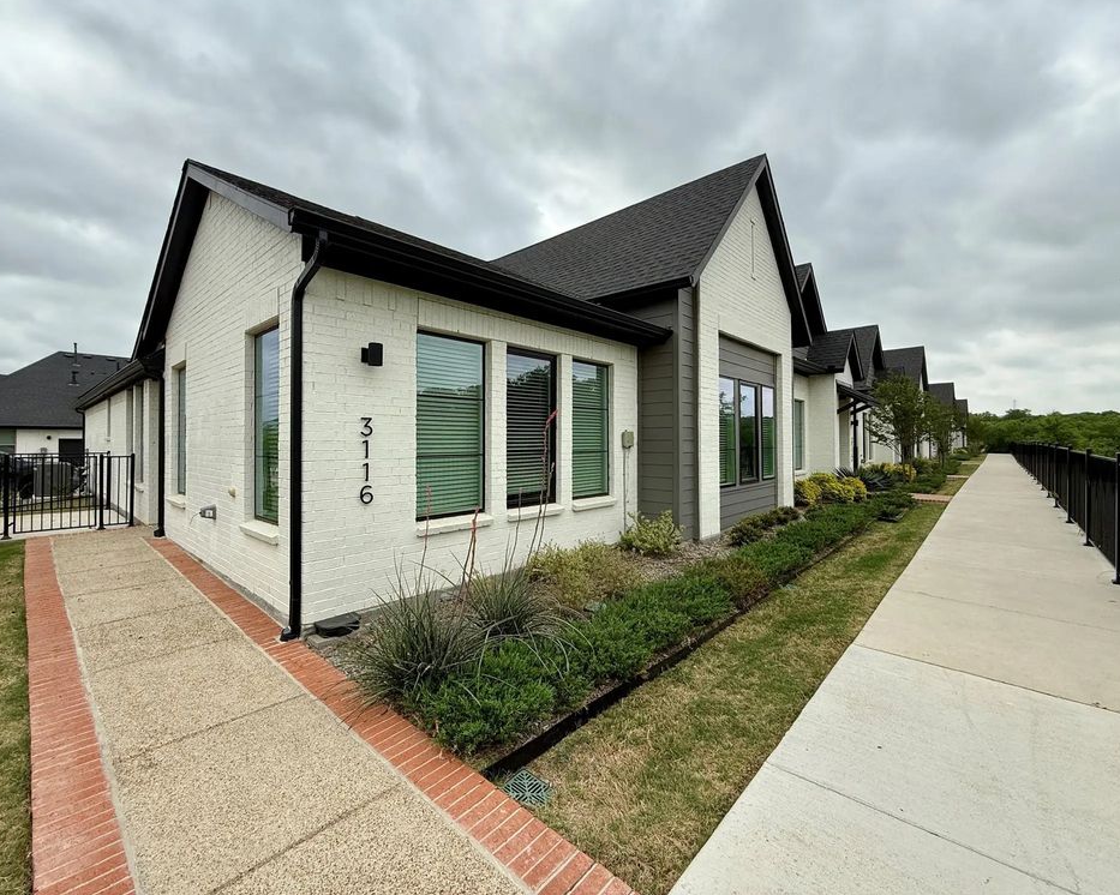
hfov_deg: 96.8
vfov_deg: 84.0
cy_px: 436
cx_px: 538
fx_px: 497
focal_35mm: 15
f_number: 2.2
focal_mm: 2.22
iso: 50
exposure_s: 1/638
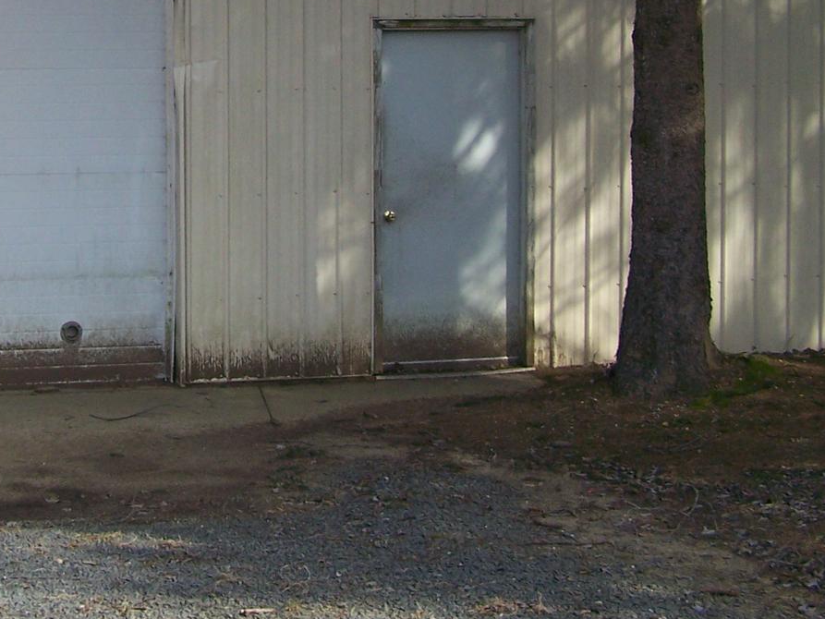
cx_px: 146
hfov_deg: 22.2
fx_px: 2074
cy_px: 15
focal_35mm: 87
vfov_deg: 16.7
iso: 80
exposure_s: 1/500
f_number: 2.8
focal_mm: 6.3
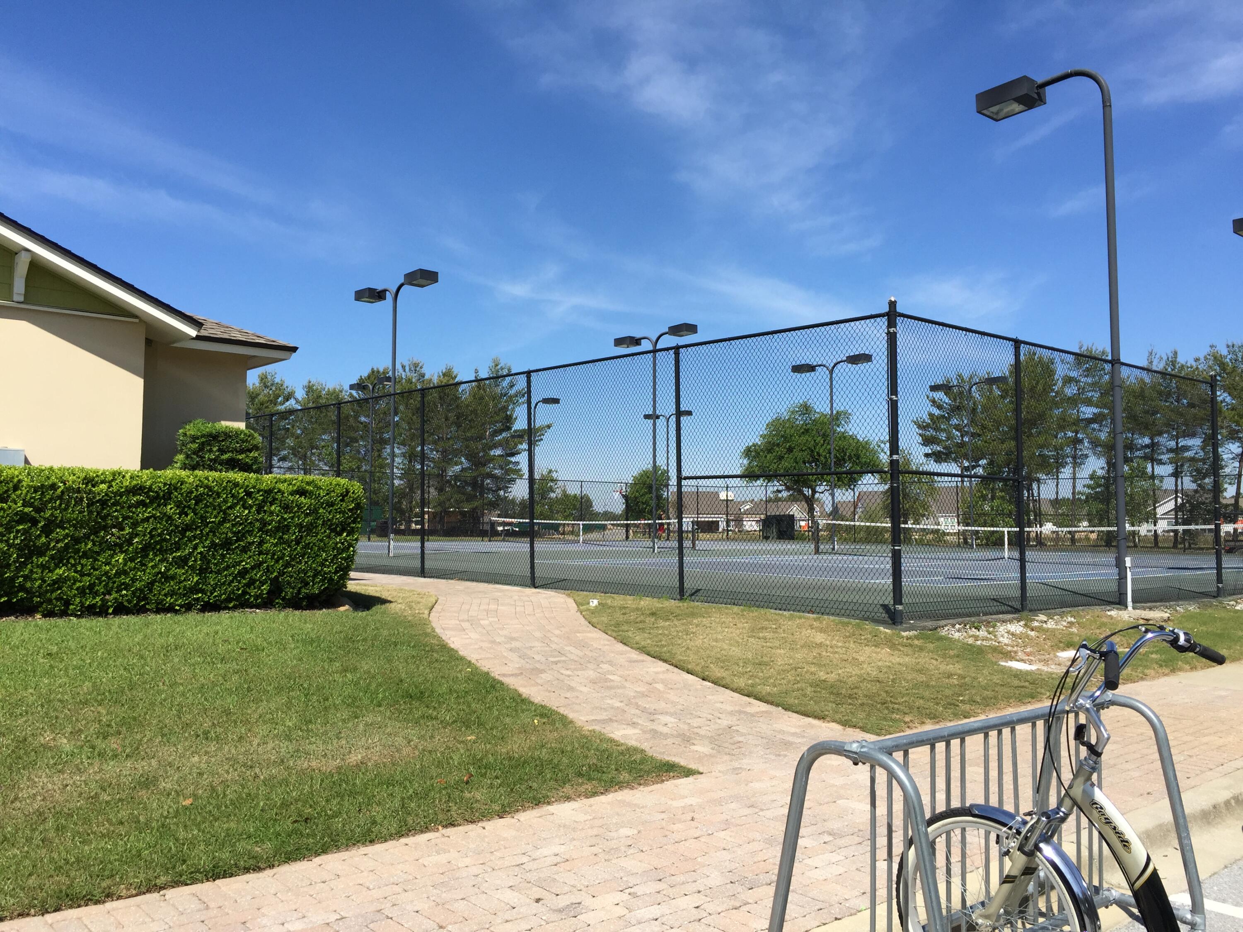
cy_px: 466
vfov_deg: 48.2
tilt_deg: +2.7
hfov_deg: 61.7
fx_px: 1041
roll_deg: -1.0
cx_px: 622
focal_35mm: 29
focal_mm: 4.15
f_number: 2.2
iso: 32
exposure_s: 1/1980
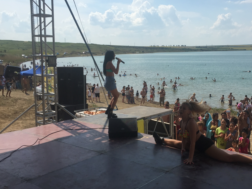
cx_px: 157
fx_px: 291
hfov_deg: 46.4
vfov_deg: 36.0
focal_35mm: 40
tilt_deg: -8.8
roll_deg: +0.3
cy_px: 101
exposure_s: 1/3597
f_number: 2.2
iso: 32
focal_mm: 4.15
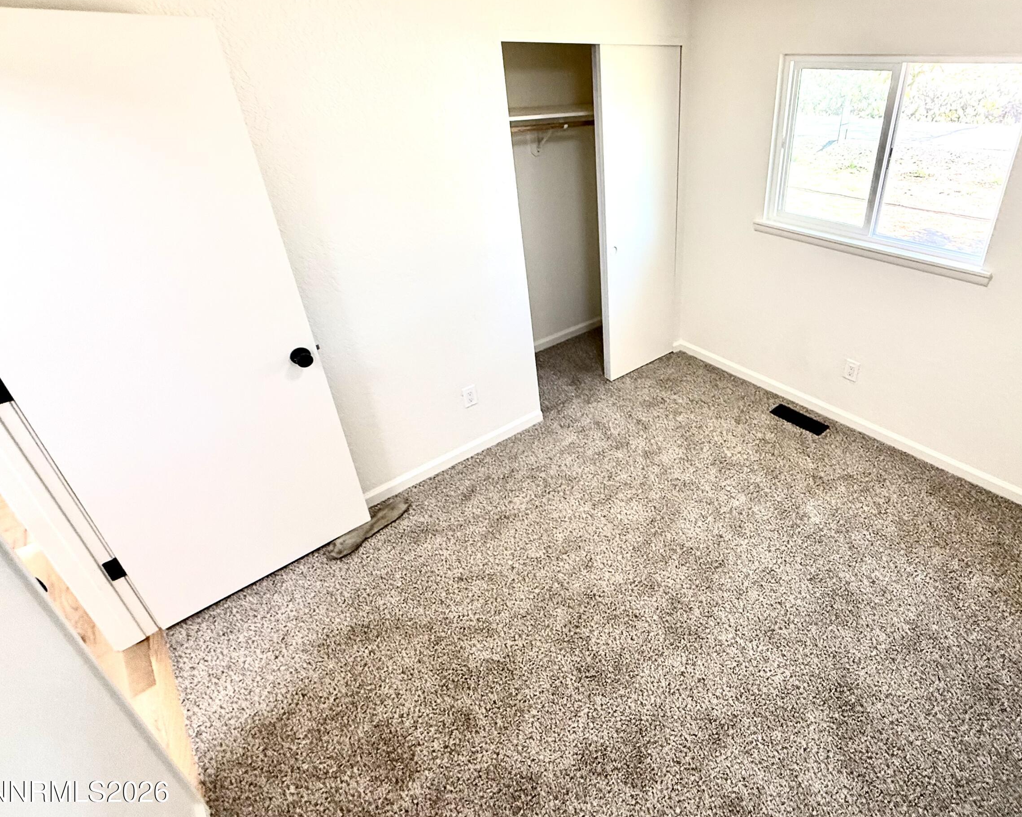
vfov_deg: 73.1
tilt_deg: -27.6
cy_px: 334
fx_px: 544
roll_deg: -1.6
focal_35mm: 18
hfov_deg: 84.1
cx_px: 659
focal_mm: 2.22
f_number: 2.2
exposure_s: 1/120
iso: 250
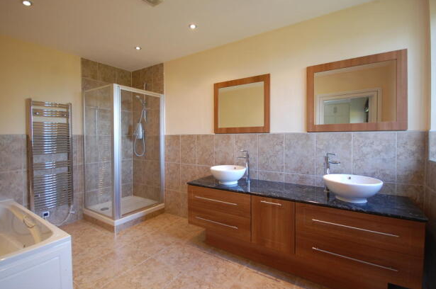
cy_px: 141
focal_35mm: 16
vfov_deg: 73.5
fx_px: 193
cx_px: 210
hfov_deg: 96.8
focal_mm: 10
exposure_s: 1/30
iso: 400
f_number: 4
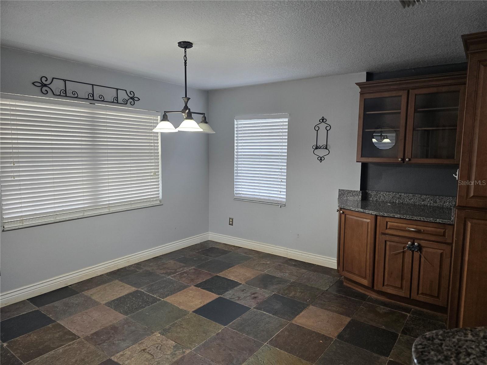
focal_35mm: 23
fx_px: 324
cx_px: 244
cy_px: 182
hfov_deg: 73.9
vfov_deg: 58.9
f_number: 1.7
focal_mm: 6.3
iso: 250
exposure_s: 1/120
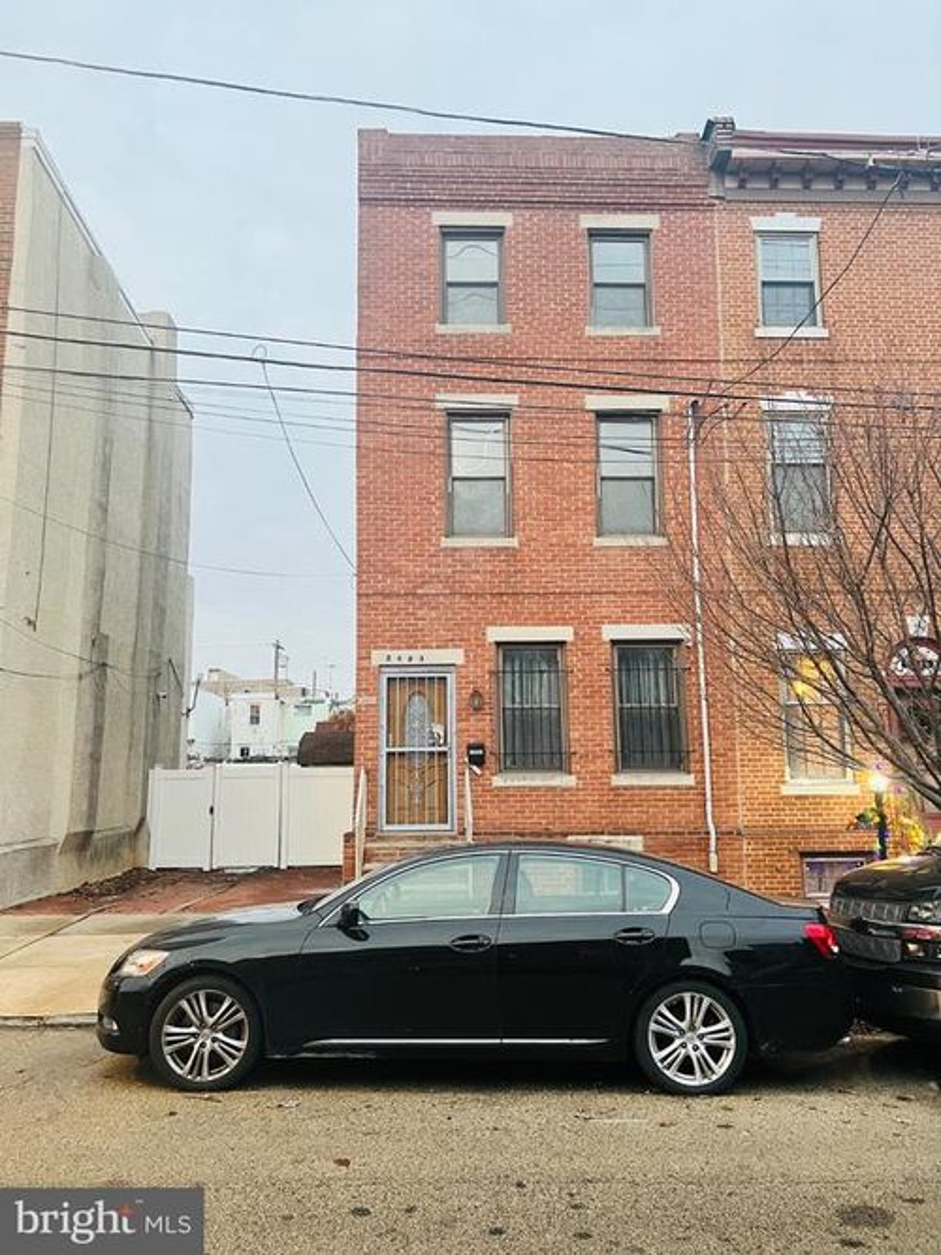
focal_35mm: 26
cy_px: 628
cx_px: 470
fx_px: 943
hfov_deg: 53.0
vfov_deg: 67.3
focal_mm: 5.7
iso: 400
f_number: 1.5
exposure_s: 1/60
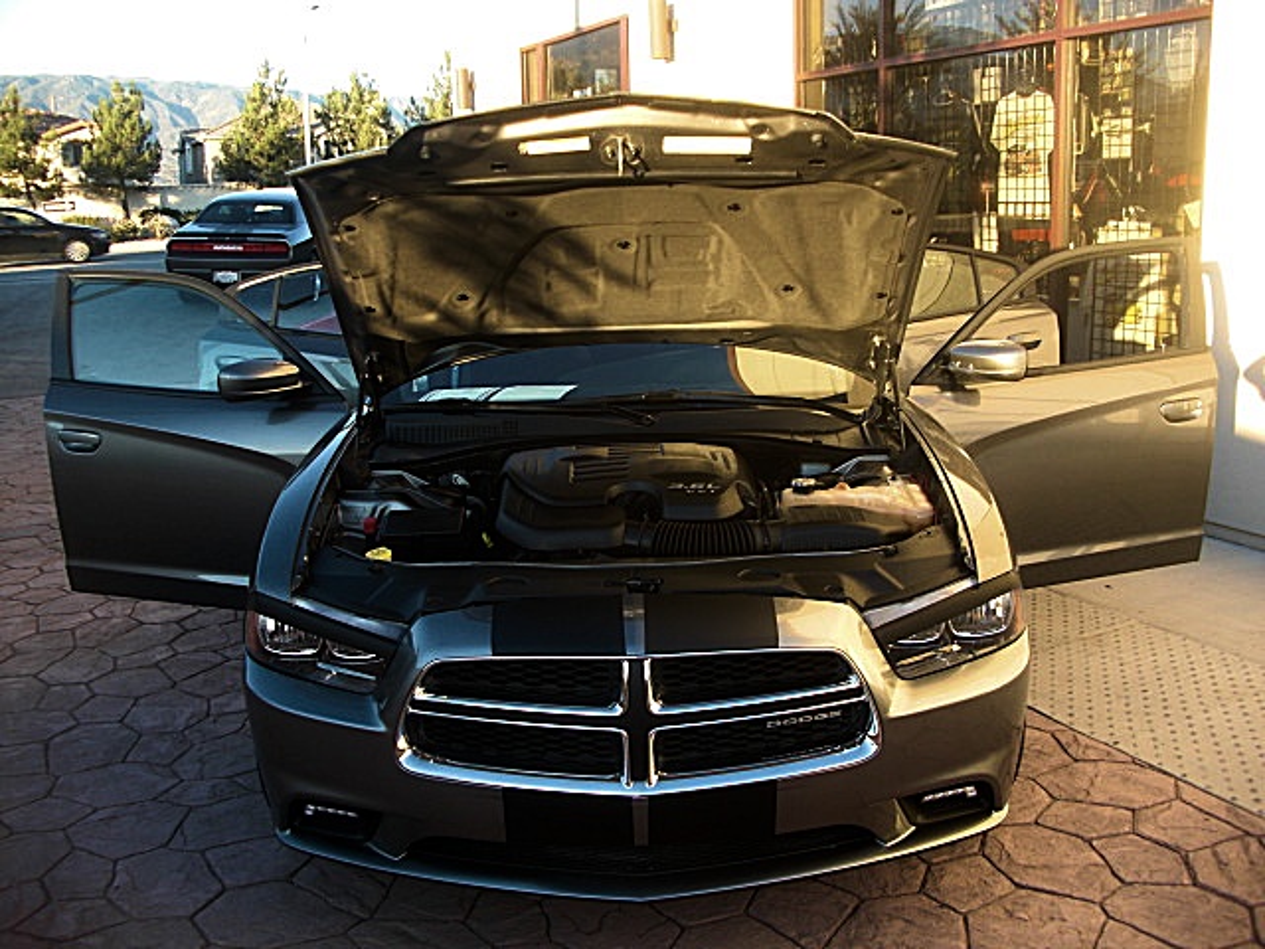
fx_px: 1316
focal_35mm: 36
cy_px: 474
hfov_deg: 51.4
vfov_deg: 39.7
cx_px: 632
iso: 50
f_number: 2.8
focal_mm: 6.3
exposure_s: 1/80
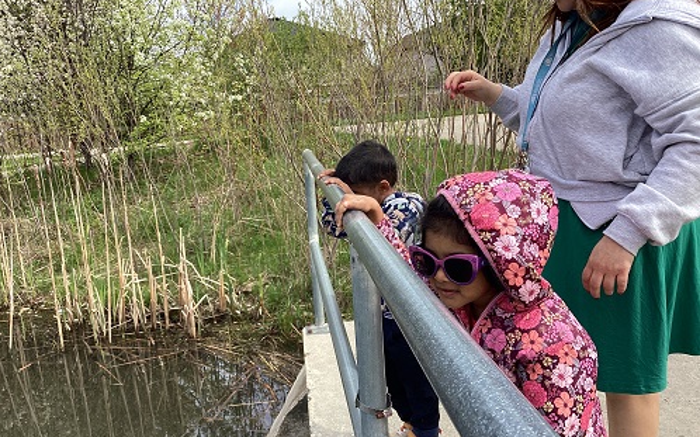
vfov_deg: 38.3
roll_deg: +3.7
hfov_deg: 58.2
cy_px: 240
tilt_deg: -11.2
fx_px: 629
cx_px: 350
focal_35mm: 33
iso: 25
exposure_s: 1/684
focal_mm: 3.3
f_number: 2.4
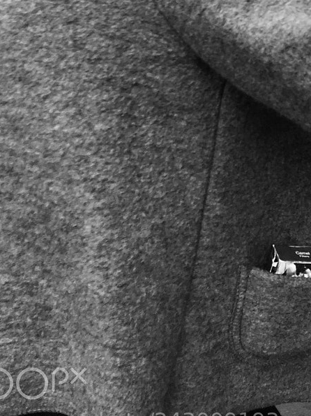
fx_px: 935
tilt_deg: -9.3
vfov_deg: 23.0
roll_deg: +10.3
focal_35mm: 78
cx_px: 332
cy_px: -84
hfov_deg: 18.3
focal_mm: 4.15
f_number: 2.2
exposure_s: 1/210
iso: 25
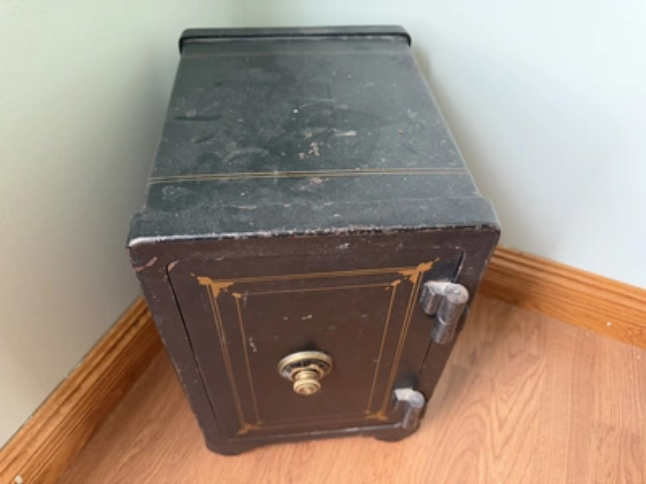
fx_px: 448
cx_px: 323
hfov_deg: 71.6
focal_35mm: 24
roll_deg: -3.1
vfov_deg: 56.8
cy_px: 242
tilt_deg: -44.9
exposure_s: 1/60
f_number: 1.78
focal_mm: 6.76
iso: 400
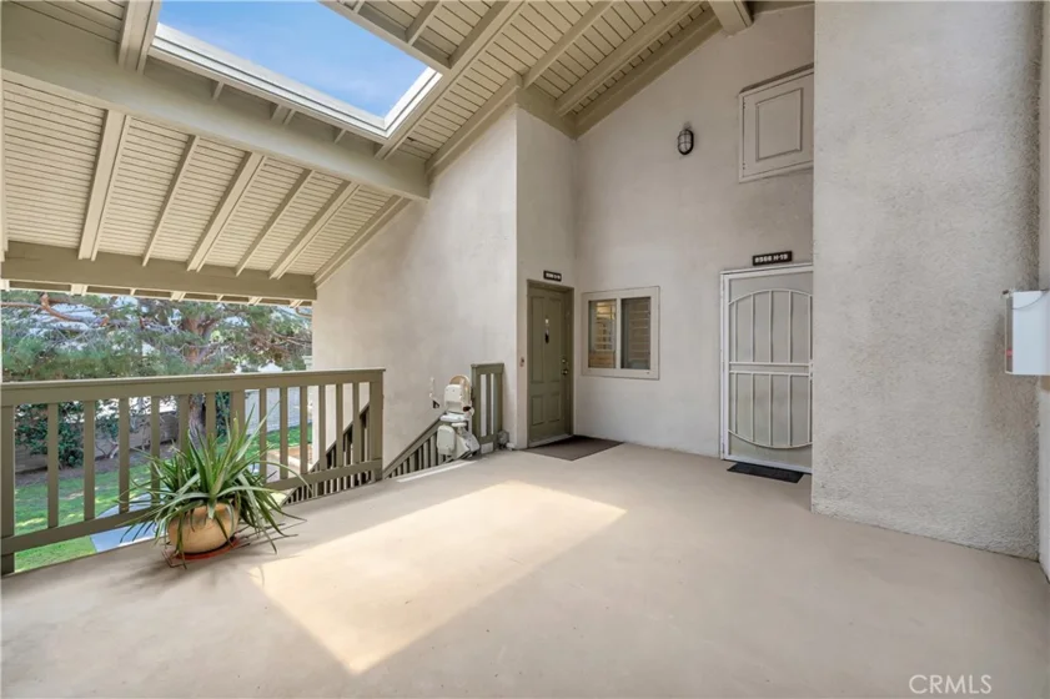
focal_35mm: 15
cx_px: 525
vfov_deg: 77.3
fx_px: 437
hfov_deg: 100.4
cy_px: 350
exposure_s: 1/250
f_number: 3.2
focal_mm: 10
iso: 160
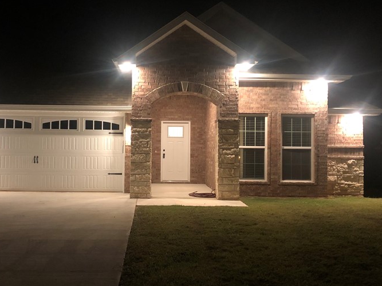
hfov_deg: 43.8
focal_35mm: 43
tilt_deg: +2.4
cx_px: 167
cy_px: 136
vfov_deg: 33.6
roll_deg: -0.5
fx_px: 474
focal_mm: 3.99
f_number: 1.8
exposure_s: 1/6
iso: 100
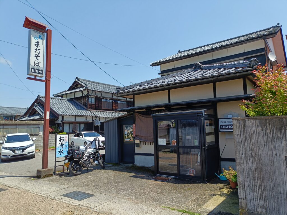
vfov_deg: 54.9
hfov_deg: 69.4
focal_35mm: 25
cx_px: 144
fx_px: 207
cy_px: 108
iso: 50
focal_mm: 4.7
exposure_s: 1/479
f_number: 1.7
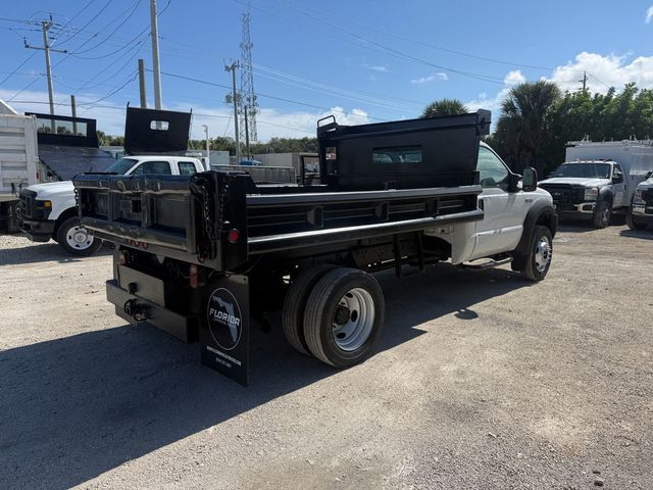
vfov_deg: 56.8
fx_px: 453
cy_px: 245
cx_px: 326
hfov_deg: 71.6
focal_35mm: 24
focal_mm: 6.76
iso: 80
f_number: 1.78
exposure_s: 1/5714
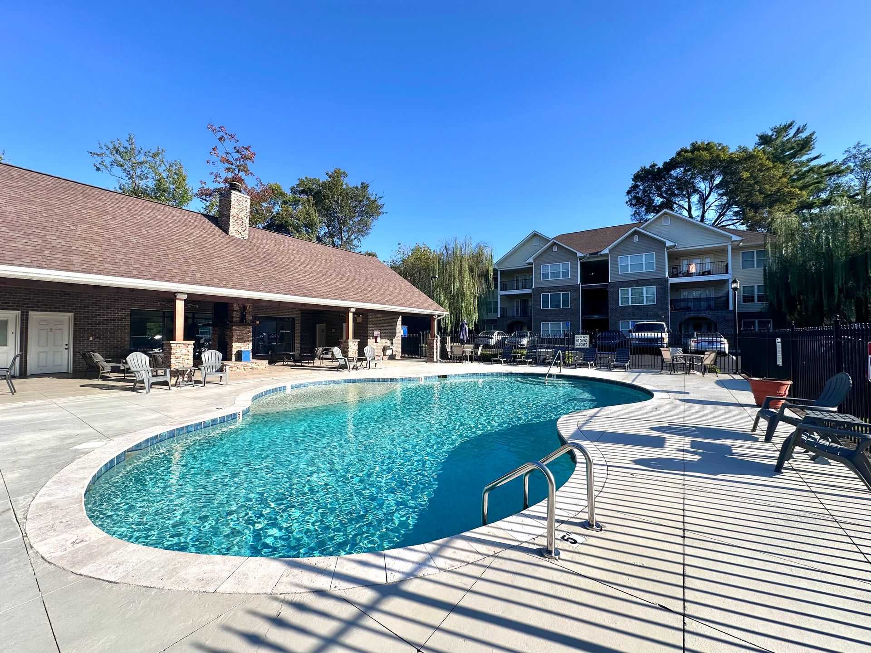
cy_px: 326
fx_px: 352
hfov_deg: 102.1
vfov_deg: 85.7
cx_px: 436
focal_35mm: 14
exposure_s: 1/1350
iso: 40
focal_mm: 2.22
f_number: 2.2
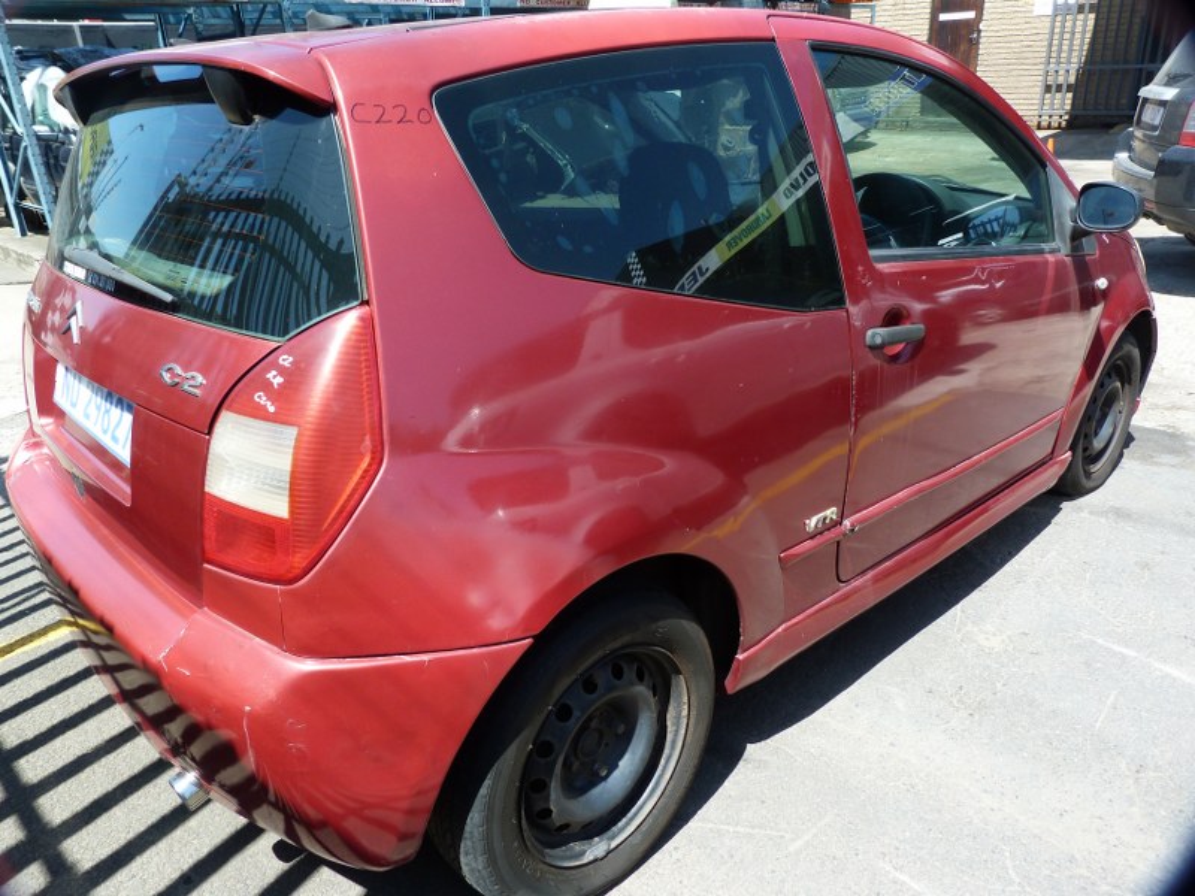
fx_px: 863
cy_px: 448
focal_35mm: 25
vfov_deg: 54.9
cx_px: 598
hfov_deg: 69.4
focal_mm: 4.5
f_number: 4
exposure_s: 1/200
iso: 80
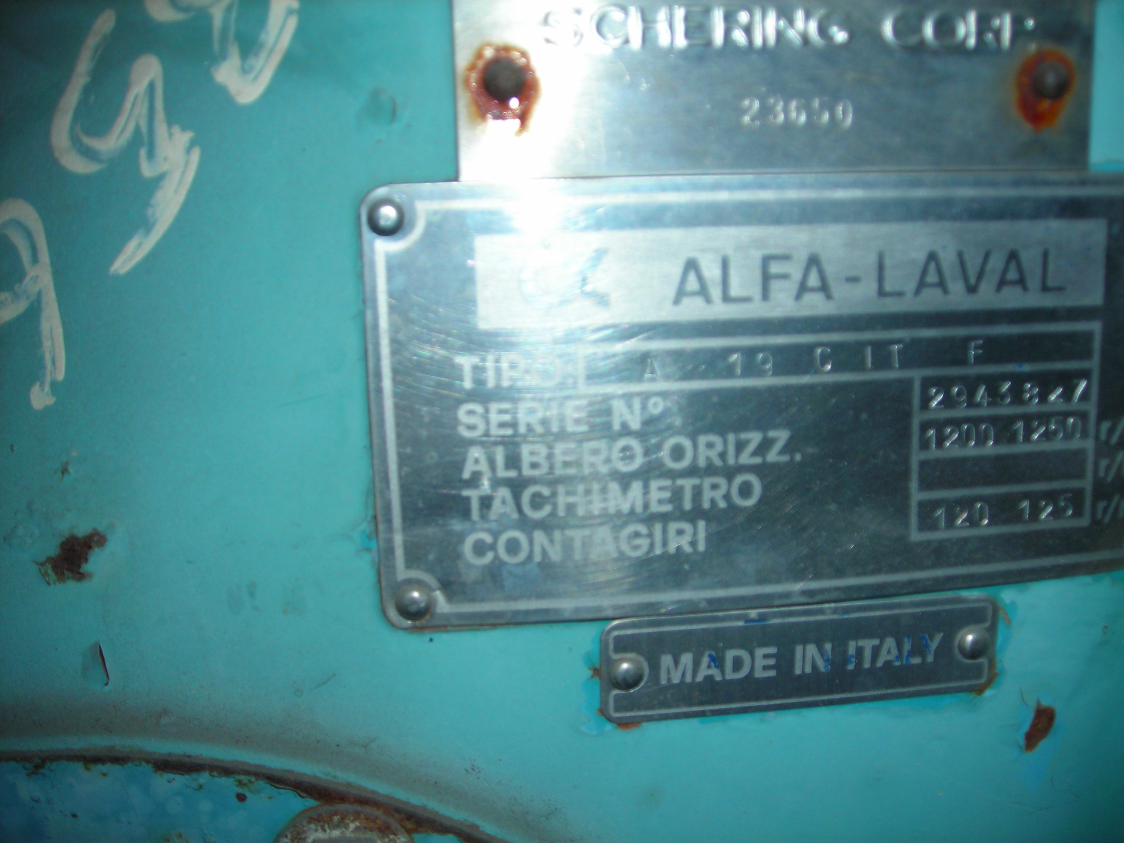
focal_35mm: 38
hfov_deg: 49.0
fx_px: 1234
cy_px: 422
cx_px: 562
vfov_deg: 37.7
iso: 50
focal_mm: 6.3
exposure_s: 1/60.1
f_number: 3.2
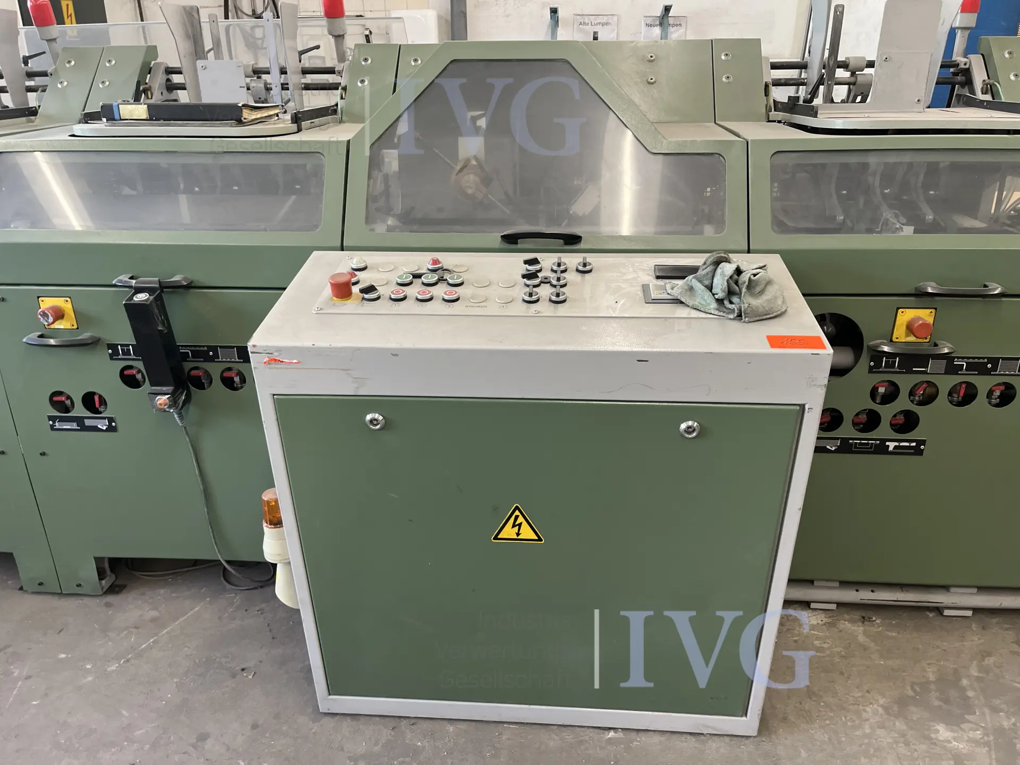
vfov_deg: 53.1
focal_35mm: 26
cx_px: 510
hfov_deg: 67.3
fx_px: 766
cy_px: 382
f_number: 1.6
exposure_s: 1/50
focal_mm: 5.1
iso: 160
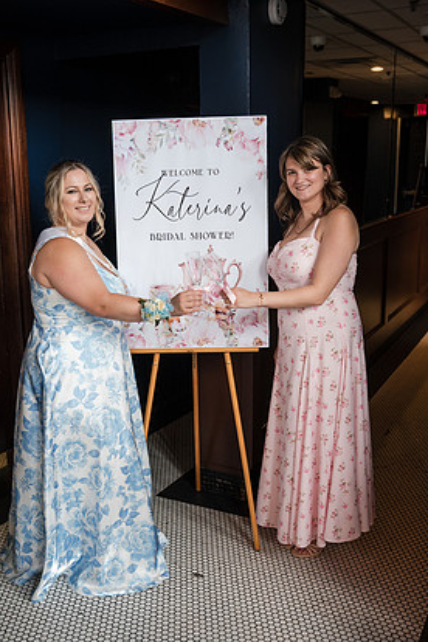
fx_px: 678
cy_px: 319
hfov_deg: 35.0
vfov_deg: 50.7
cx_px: 200
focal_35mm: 38
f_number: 4
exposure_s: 1/250
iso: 1600
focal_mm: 35
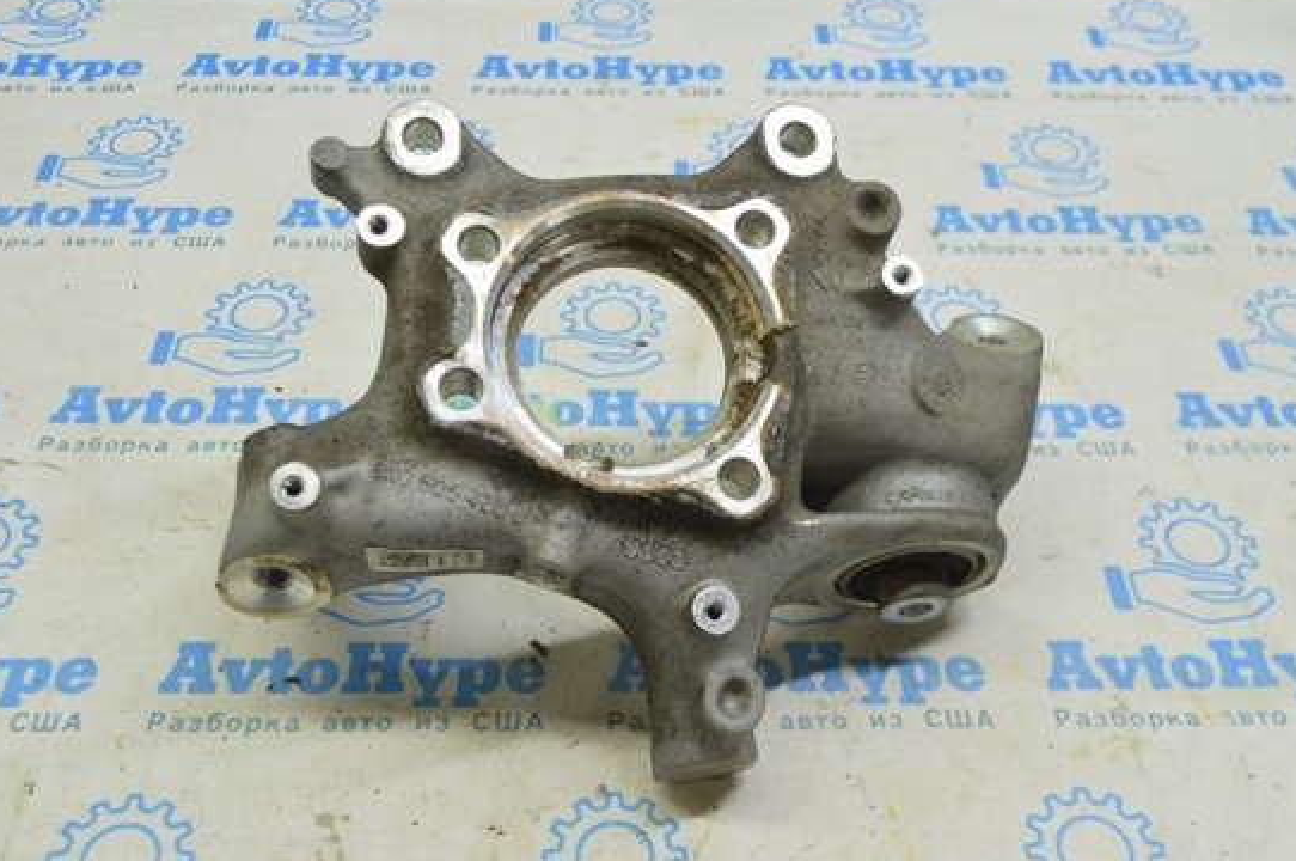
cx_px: 636
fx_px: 1402
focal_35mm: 39
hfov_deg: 49.6
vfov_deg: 34.1
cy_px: 472
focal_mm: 22
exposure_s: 1/20
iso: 400
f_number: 5.6
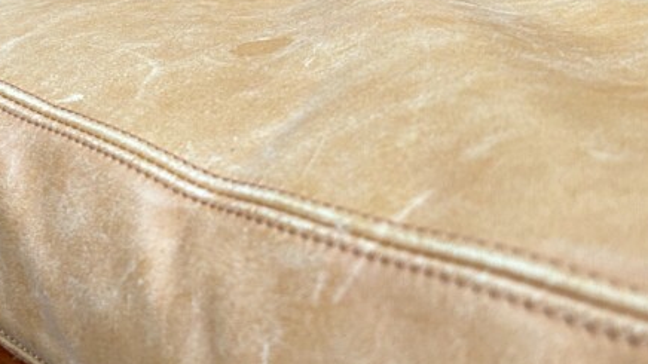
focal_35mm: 78
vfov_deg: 15.5
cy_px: 169
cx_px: 61
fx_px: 1340
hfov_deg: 26.3
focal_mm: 5.7
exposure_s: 1/100
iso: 125
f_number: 1.5
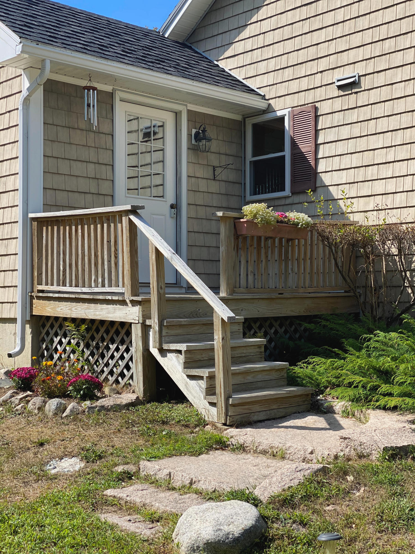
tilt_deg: +1.5
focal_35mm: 52
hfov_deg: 28.0
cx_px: 208
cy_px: 277
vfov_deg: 36.8
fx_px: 831
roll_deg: -0.5
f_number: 2
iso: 20
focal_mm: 6
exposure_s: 1/1199
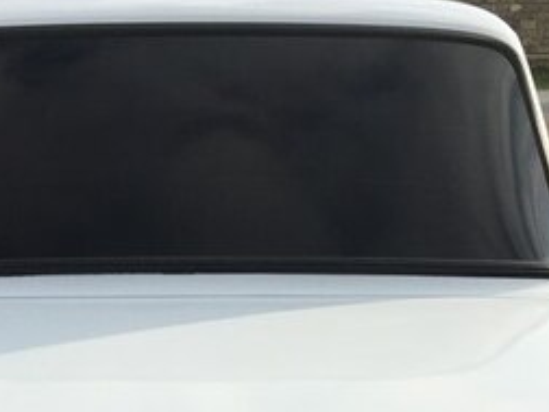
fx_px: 1205
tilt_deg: -20.8
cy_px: 500
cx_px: 255
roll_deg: -0.8
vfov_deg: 18.3
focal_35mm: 76
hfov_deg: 25.7
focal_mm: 4.15
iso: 32
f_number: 2.2
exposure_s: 1/2198
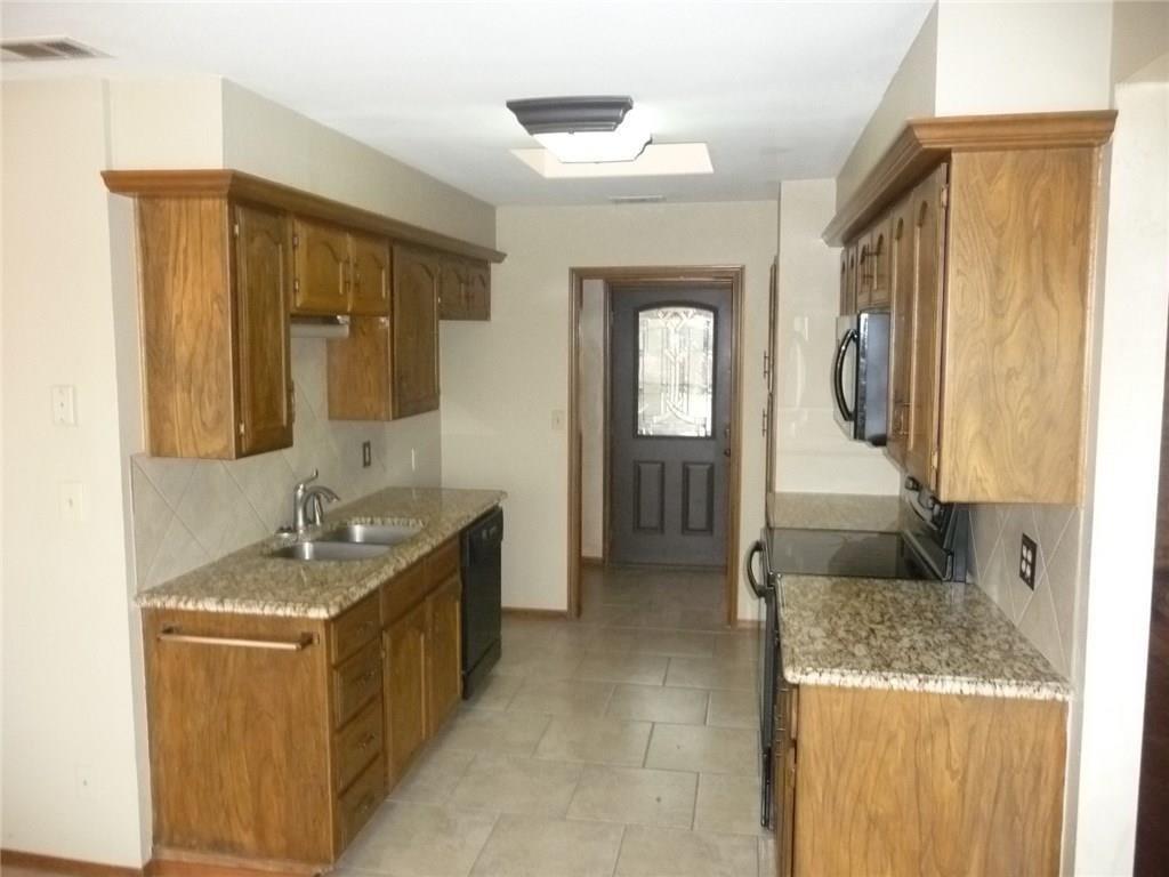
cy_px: 438
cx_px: 584
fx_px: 946
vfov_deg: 49.7
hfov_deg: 63.4
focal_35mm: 28
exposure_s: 1/30
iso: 500
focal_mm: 4.7
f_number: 3.3
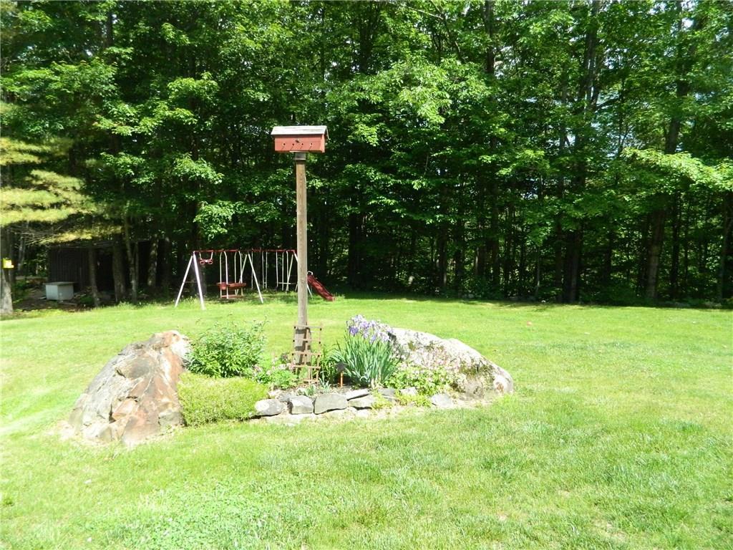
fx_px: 529
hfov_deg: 69.4
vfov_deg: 54.9
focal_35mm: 25
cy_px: 275
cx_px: 366
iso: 400
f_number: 8.7
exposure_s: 1/200
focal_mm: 4.5
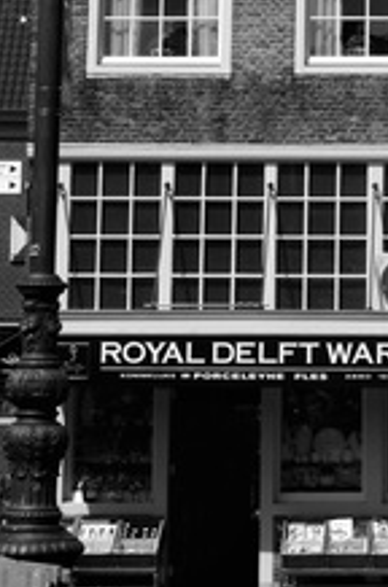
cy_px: -83
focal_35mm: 144
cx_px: 461
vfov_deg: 13.9
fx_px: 2343
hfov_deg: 9.3
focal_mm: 38
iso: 200
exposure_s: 1/640
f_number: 13
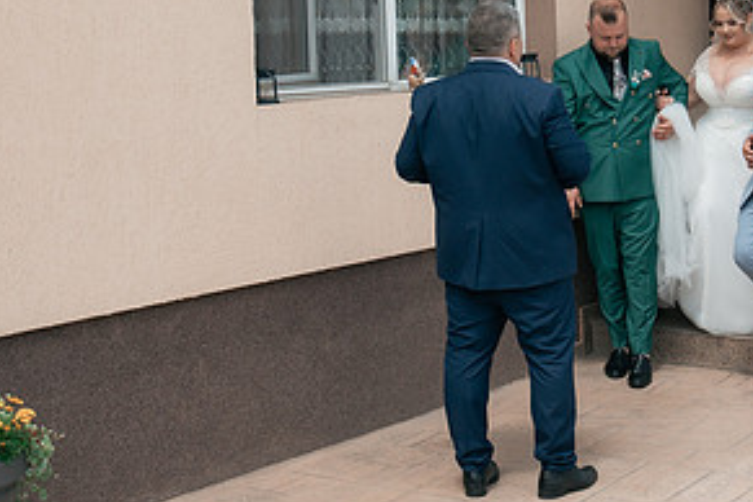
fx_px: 1548
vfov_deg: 18.2
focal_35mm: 74
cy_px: 87
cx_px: 480
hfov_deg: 27.2
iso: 320
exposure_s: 1/1600
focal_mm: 30
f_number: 4
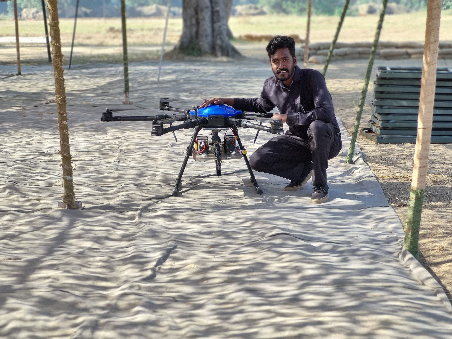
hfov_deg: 25.7
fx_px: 992
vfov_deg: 19.4
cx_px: 226
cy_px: 170
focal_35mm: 76
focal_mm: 7.12
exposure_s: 1/117
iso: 50
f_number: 2.4
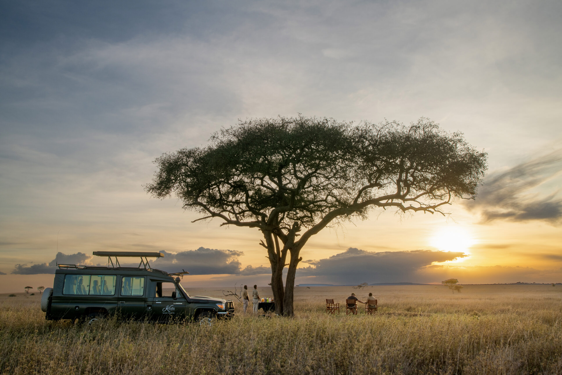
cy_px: 188
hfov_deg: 54.4
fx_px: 546
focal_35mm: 35
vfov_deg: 37.9
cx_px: 281
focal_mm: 35
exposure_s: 1/500
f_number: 14
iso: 400
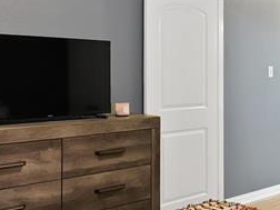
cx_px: 252
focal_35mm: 47
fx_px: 380
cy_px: 66
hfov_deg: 37.7
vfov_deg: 30.6
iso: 640
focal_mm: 12
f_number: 9
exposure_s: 1.3
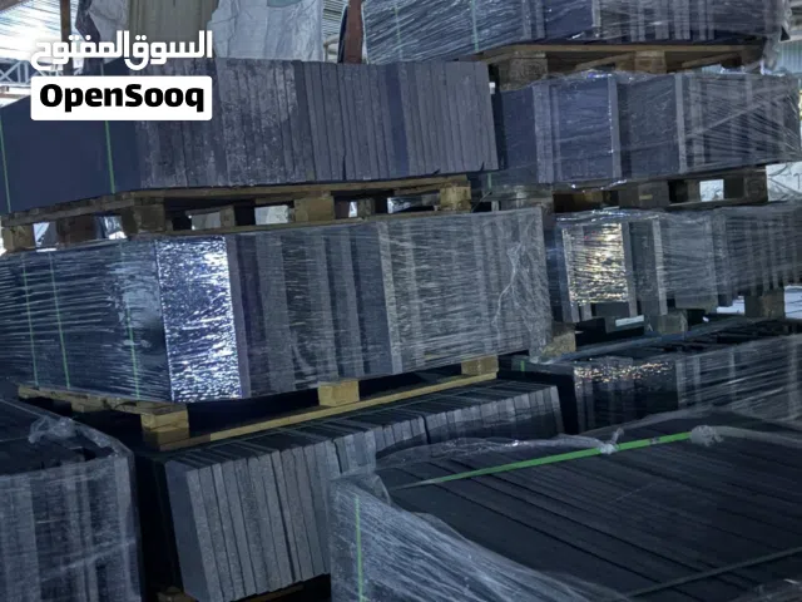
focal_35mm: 26
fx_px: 602
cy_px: 301
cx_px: 401
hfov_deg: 67.3
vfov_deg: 53.1
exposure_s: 1/2
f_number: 1.6
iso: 1250
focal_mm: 5.96
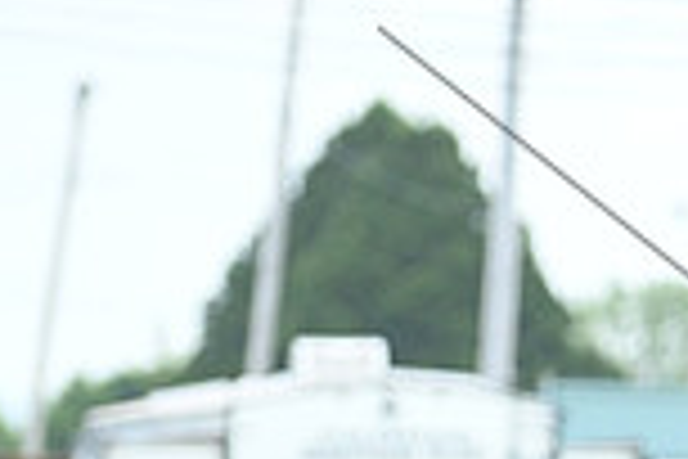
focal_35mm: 910
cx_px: 1259
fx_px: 17390
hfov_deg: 2.3
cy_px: 727
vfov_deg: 1.5
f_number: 2.8
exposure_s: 1/1357
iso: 320
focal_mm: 160
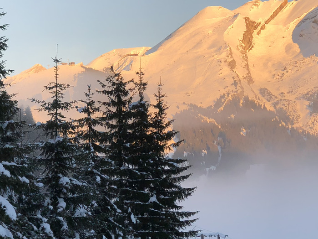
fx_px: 1093
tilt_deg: +3.4
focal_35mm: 119
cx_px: 237
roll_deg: +2.1
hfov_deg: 16.5
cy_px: 173
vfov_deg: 12.4
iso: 16
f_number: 2.4
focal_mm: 6
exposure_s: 1/298
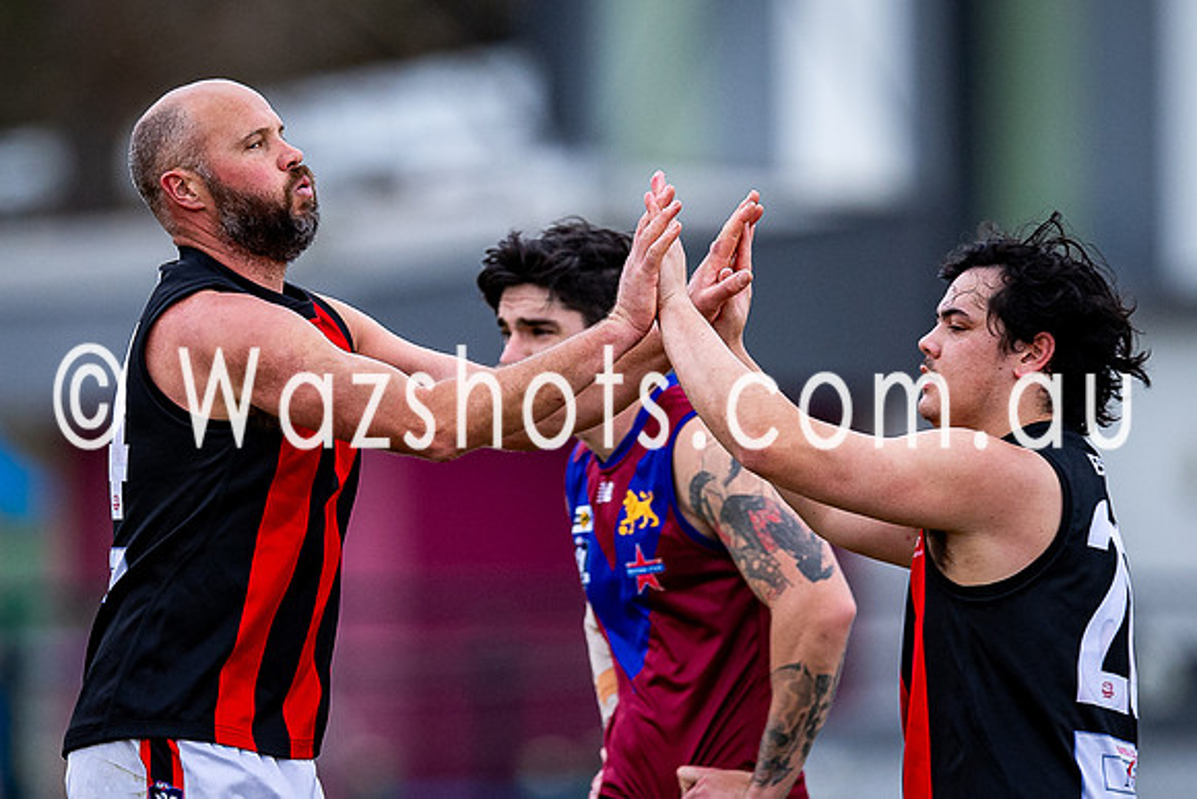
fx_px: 36182
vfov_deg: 1.3
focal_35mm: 1088
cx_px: 403
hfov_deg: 1.9
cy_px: 447
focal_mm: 500
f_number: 4
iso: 720
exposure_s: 1/1250
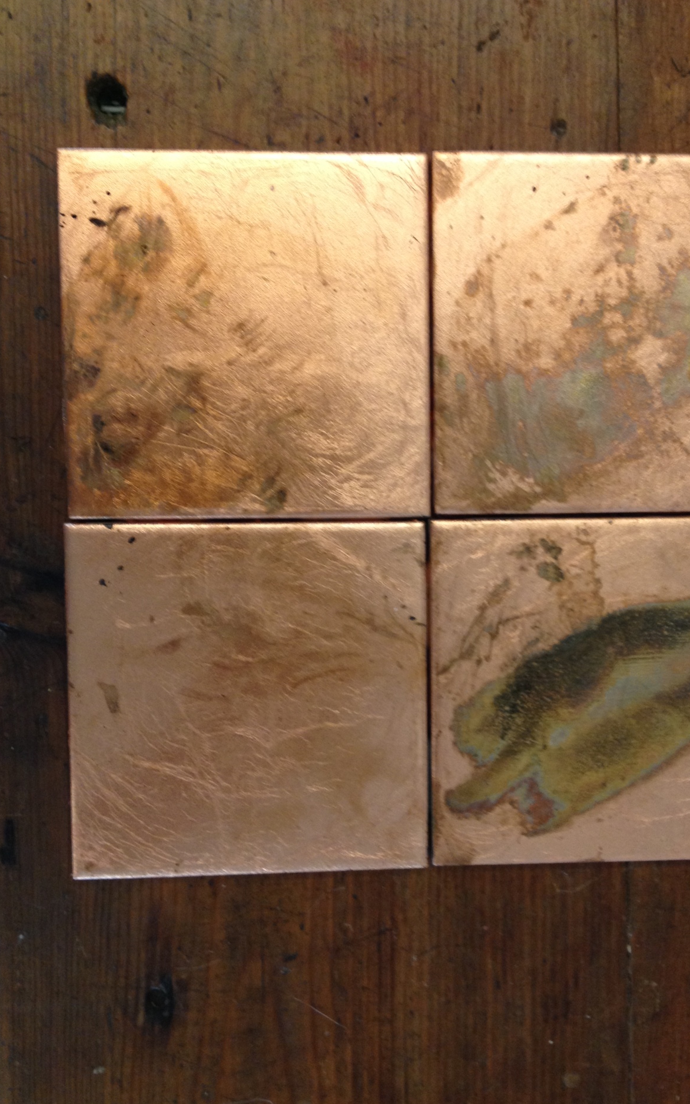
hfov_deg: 33.5
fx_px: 1143
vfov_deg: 51.5
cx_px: 402
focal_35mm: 38
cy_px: 561
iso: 125
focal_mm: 4.28
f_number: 2.4
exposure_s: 1/20
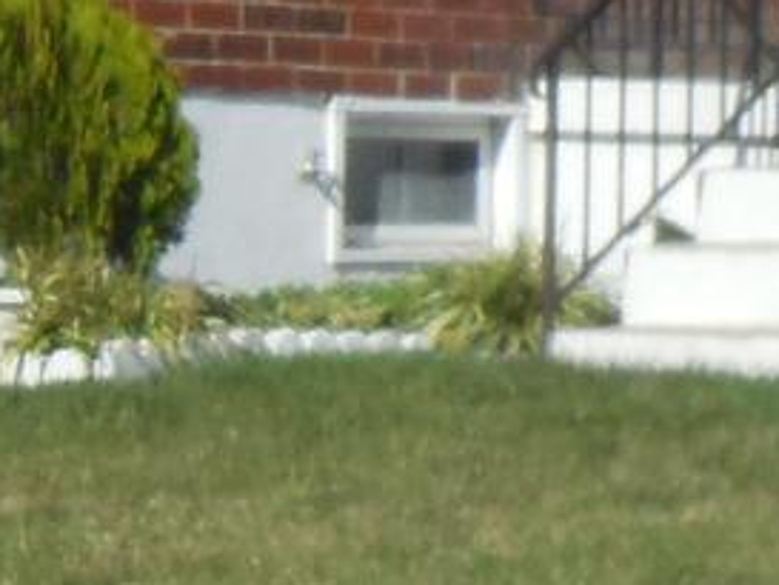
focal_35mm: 345
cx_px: -850
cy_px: -414
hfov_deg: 5.6
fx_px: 7767
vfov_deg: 4.3
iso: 125
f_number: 3.8
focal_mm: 8.2
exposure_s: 1/1600
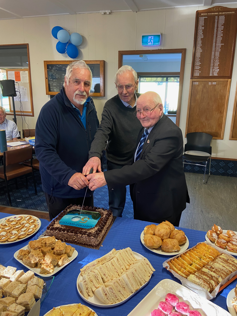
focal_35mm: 26
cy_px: 158
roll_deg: -0.3
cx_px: 118
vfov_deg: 67.3
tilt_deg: -14.6
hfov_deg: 53.1
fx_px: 237
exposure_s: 1/50
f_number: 1.8
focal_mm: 4.25
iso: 200
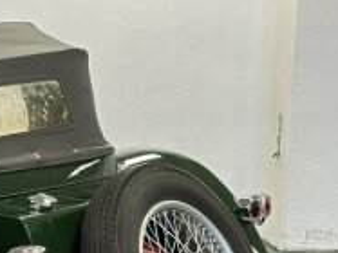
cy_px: 286
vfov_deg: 9.0
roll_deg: -0.1
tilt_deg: -11.7
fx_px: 1600
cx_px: -201
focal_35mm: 164
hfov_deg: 11.5
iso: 125
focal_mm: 6.86
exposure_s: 1/60
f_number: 1.78
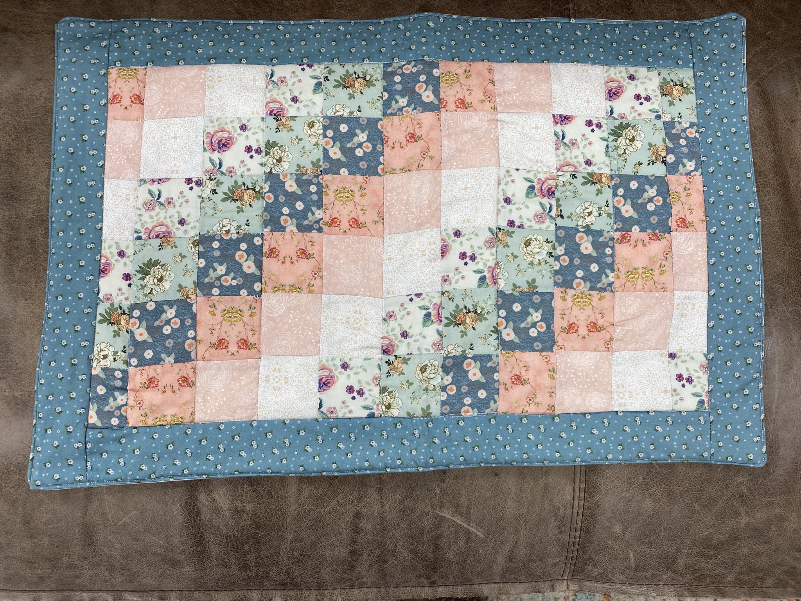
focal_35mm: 26
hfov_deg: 67.3
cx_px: 400
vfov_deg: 53.1
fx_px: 602
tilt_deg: -83.2
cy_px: 300
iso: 80
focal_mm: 4.25
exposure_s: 1/120
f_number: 1.8
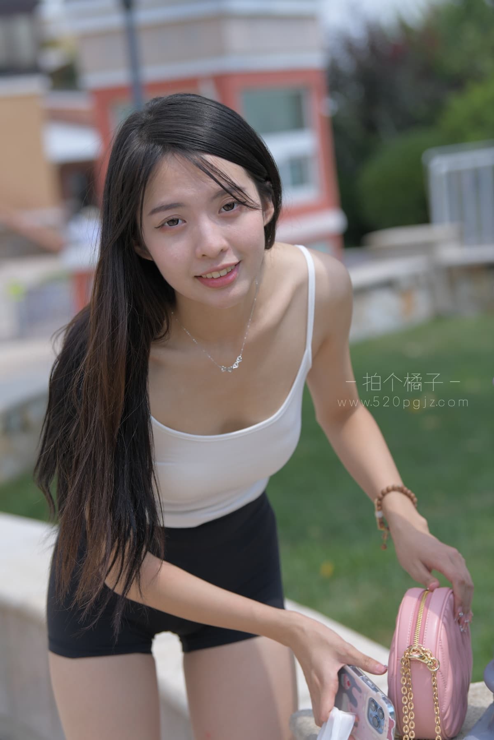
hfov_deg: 15.2
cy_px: 370
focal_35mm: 90
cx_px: 247
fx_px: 1852
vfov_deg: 22.6
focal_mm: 90
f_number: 4
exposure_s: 1/800
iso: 110
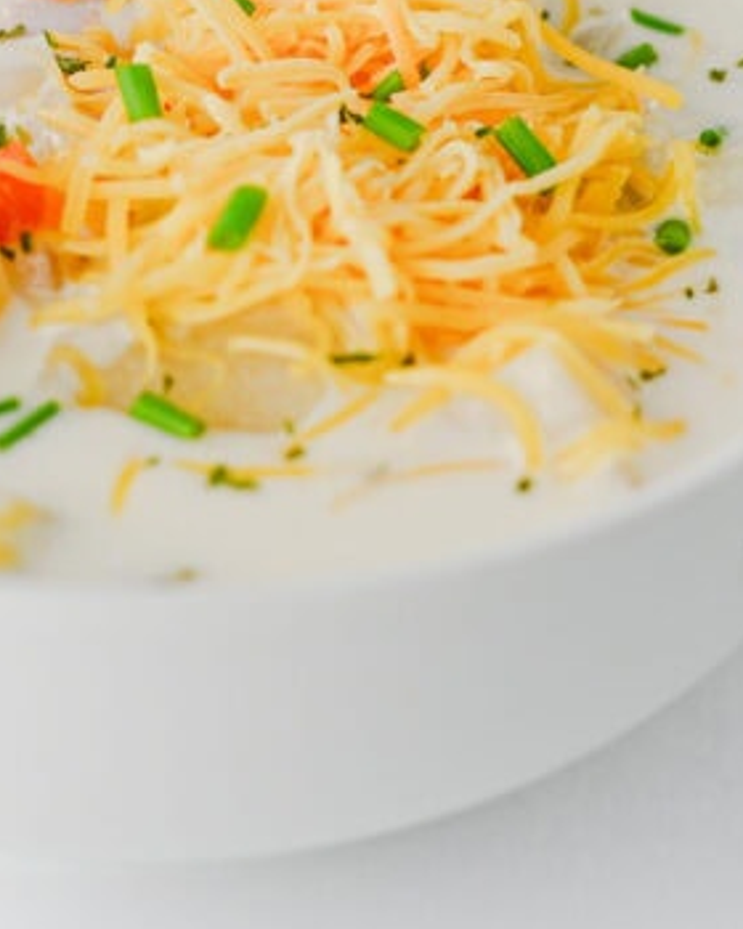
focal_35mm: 137
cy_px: 62
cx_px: 207
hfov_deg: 11.2
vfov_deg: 13.9
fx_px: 3766
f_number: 4
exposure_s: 1/200
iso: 200
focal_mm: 50
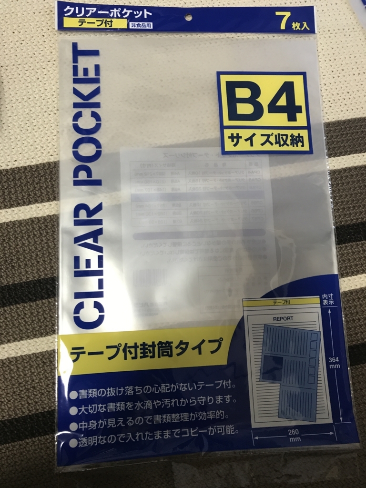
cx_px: 183
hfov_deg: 49.7
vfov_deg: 63.4
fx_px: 395
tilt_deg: -81.2
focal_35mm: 28
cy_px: 244
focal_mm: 3.99
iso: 50
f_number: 1.8
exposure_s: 1/17
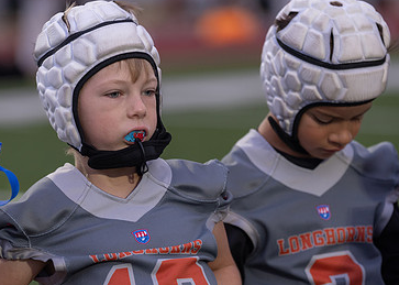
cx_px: 129
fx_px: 3036
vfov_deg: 5.4
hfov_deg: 7.5
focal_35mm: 268
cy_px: 202
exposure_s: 1/320
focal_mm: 160
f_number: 2.8
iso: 500
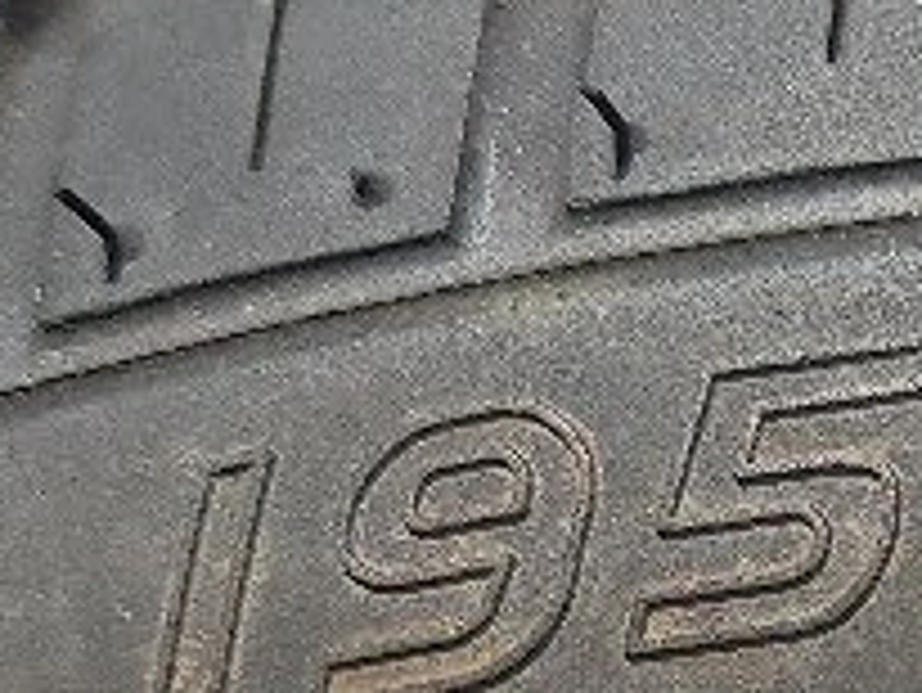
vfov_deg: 11.2
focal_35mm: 127
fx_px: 3385
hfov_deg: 13.7
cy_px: 1053
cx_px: 1723
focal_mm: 4.2
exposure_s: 1/1250
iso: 40
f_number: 1.7
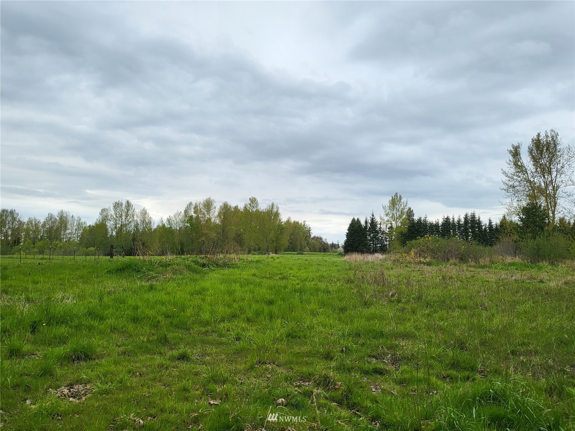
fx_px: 432
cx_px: 288
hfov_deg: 67.3
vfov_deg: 53.1
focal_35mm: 26
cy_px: 216
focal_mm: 4.25
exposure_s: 1/963
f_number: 1.8
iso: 50
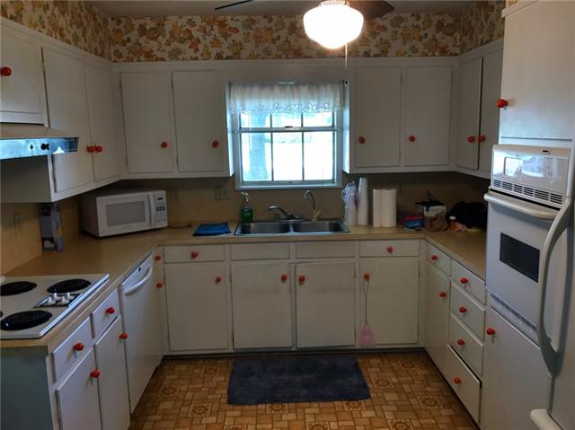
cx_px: 288
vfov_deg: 49.7
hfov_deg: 63.5
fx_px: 465
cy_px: 215
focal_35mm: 28
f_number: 1.8
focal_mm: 3.99
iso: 25
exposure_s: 1/40
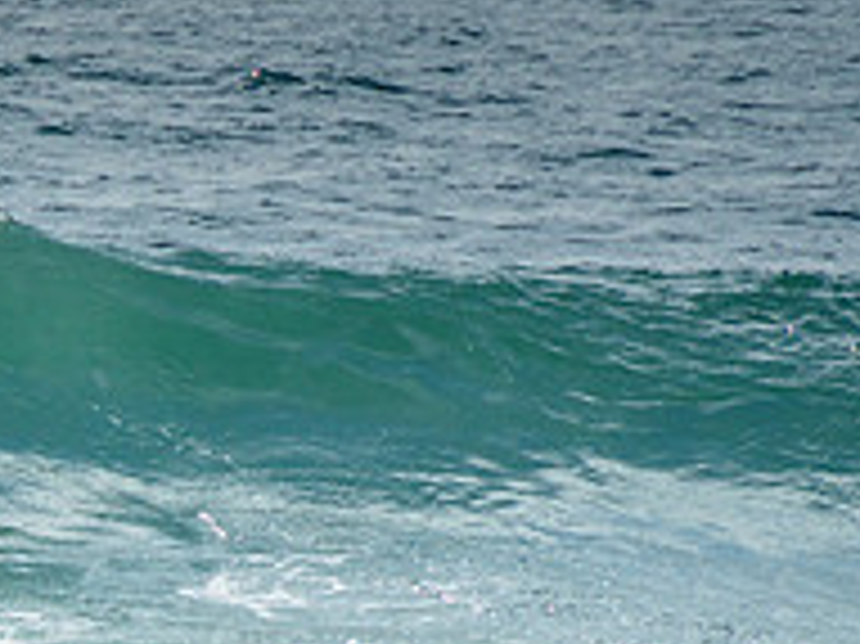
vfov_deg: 1.0
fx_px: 35529
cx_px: -434
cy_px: 806
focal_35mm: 1431
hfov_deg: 1.4
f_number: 10
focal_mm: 400
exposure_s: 1/1600
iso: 200
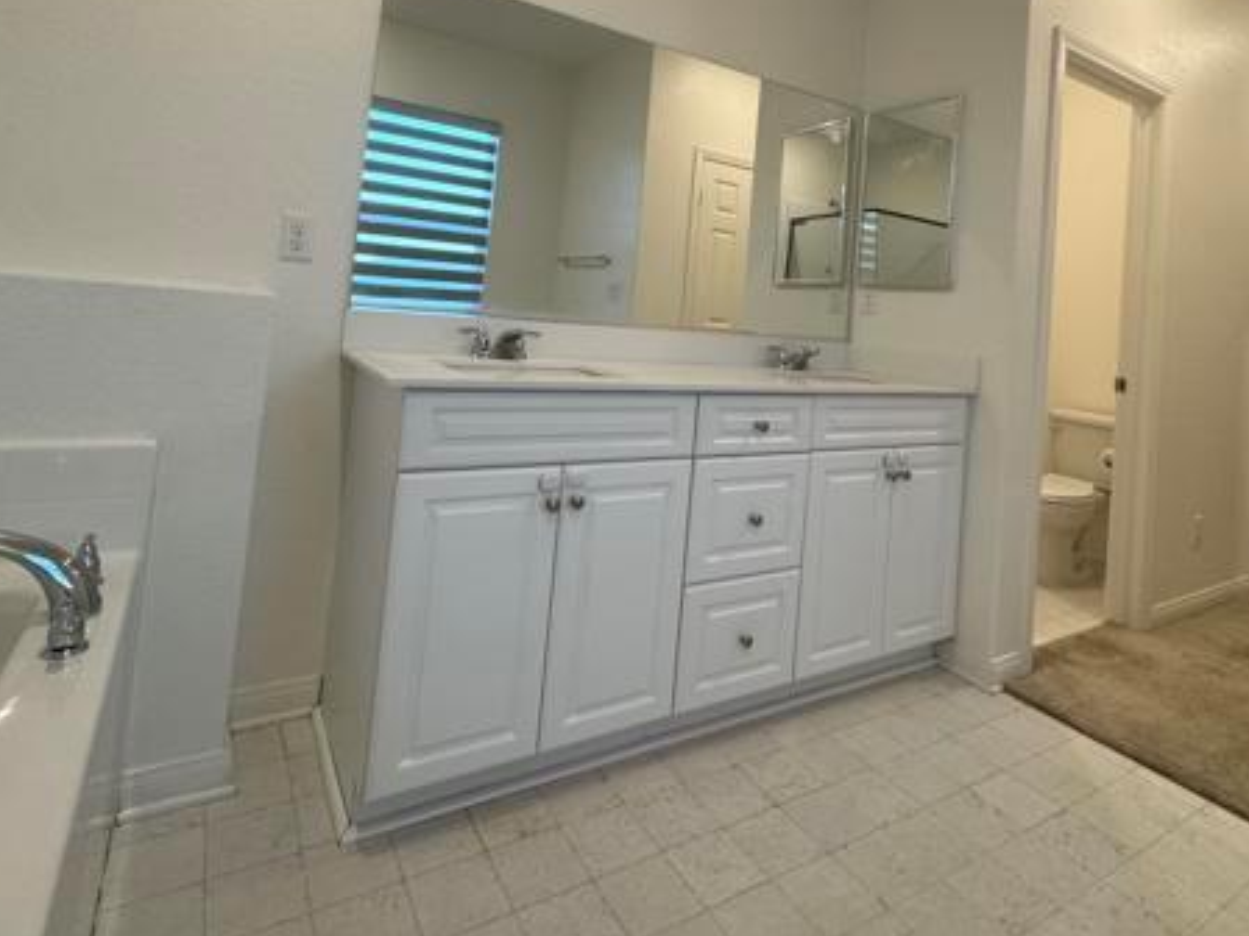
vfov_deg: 63.3
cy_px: 273
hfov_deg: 81.6
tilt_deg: +2.7
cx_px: 669
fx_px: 722
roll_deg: -4.9
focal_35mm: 20
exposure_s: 1/120
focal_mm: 2.22
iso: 160
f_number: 2.2
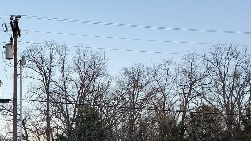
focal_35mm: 72
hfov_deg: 26.6
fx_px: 479
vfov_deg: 15.5
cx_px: -36
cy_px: 209
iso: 50
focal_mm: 4.3
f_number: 2.4
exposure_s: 1/200
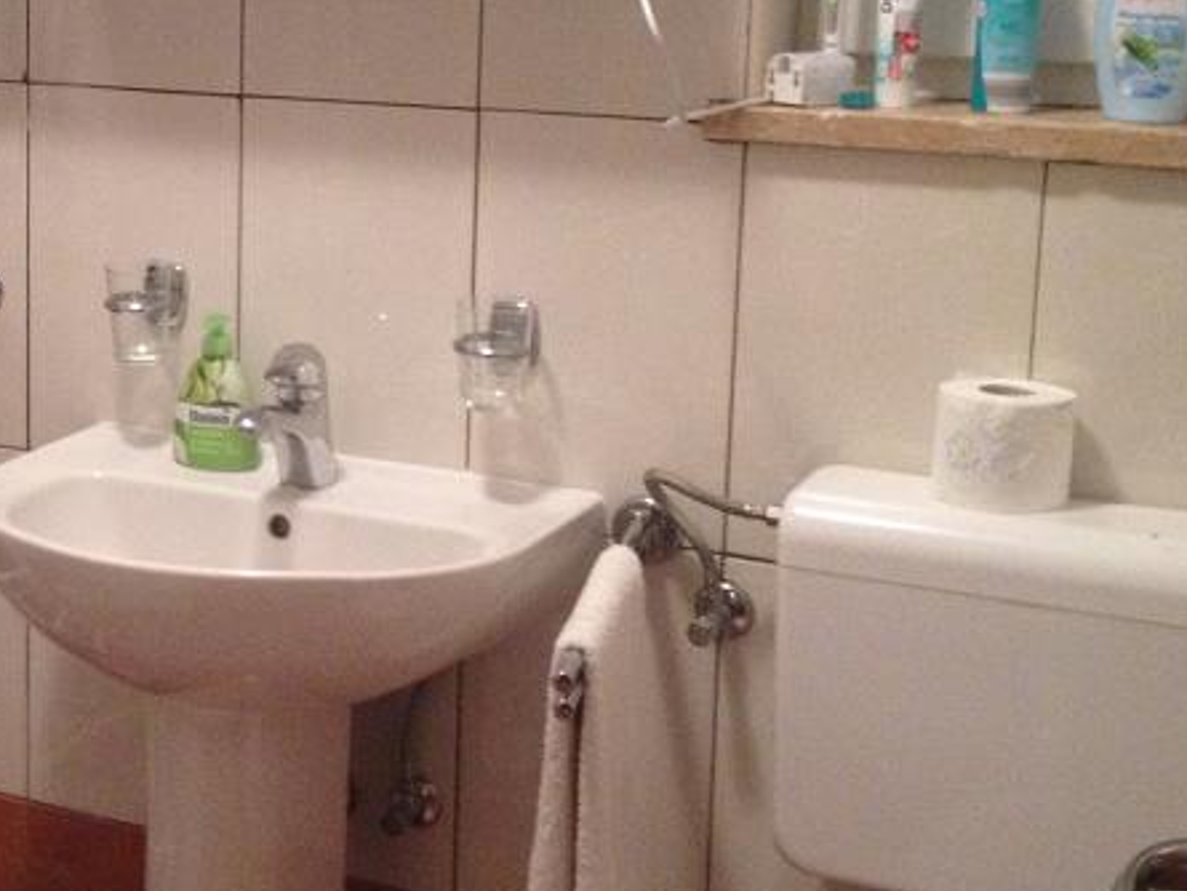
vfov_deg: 19.1
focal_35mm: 77
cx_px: 53
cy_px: 289
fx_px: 2641
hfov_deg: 24.4
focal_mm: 4.28
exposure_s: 1/20
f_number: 2.4
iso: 250
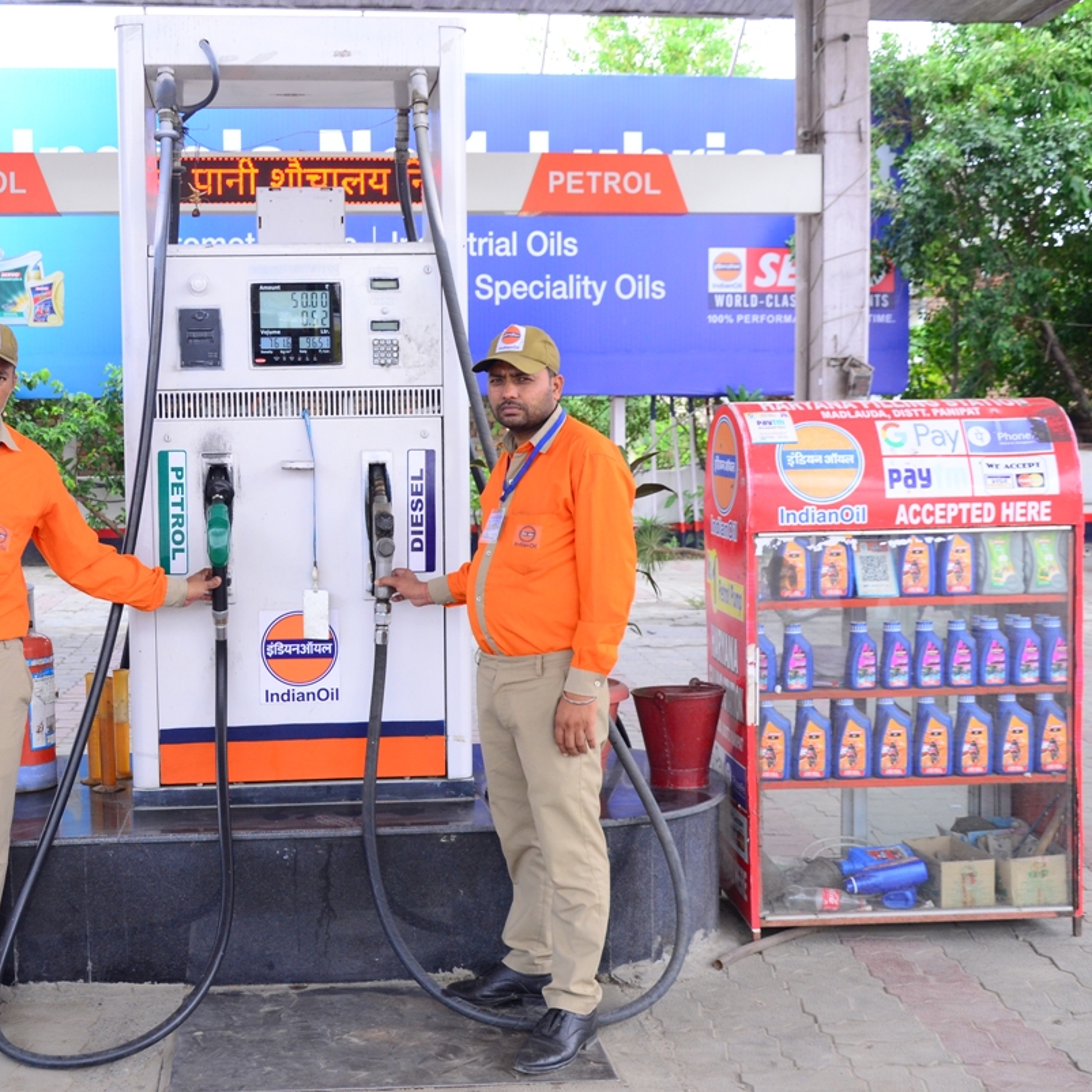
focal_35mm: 43
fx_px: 1535
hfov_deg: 38.8
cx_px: 388
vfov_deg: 39.2
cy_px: 545
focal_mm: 22
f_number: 8
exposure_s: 1/250
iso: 640
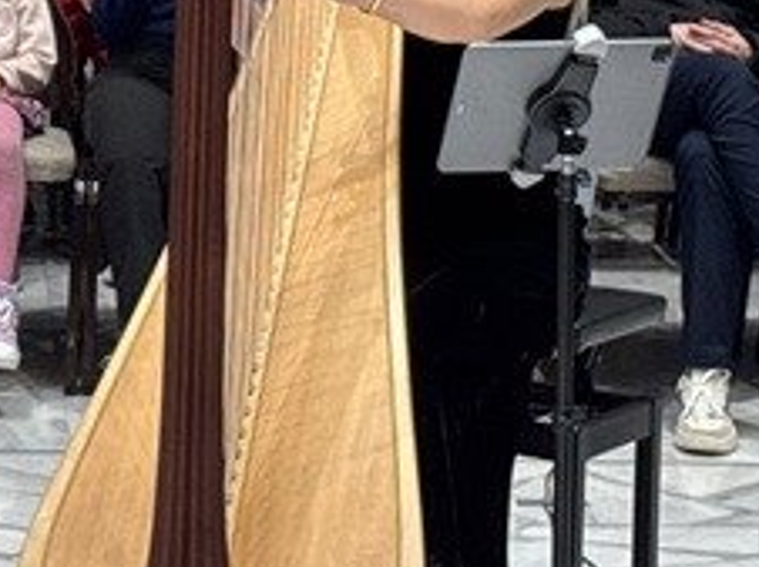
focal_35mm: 170
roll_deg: -0.1
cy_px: 13
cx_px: -50
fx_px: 3724
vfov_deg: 8.7
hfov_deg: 11.5
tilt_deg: -6.4
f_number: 1.78
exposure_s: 1/50
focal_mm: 6.76
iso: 250
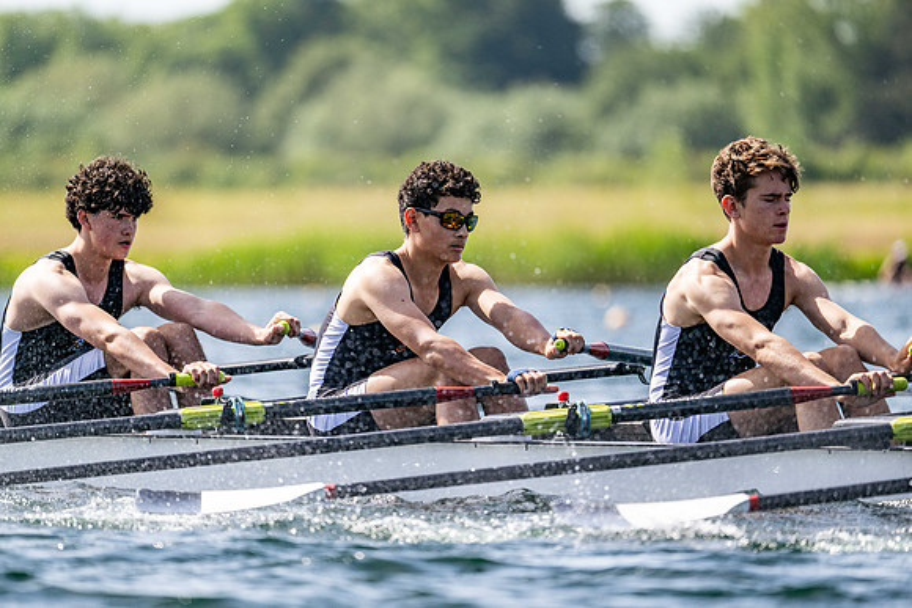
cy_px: 304
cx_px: 456
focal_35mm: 400
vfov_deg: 3.4
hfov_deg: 5.2
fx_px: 10135
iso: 360
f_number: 4.5
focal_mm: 400
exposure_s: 1/2500
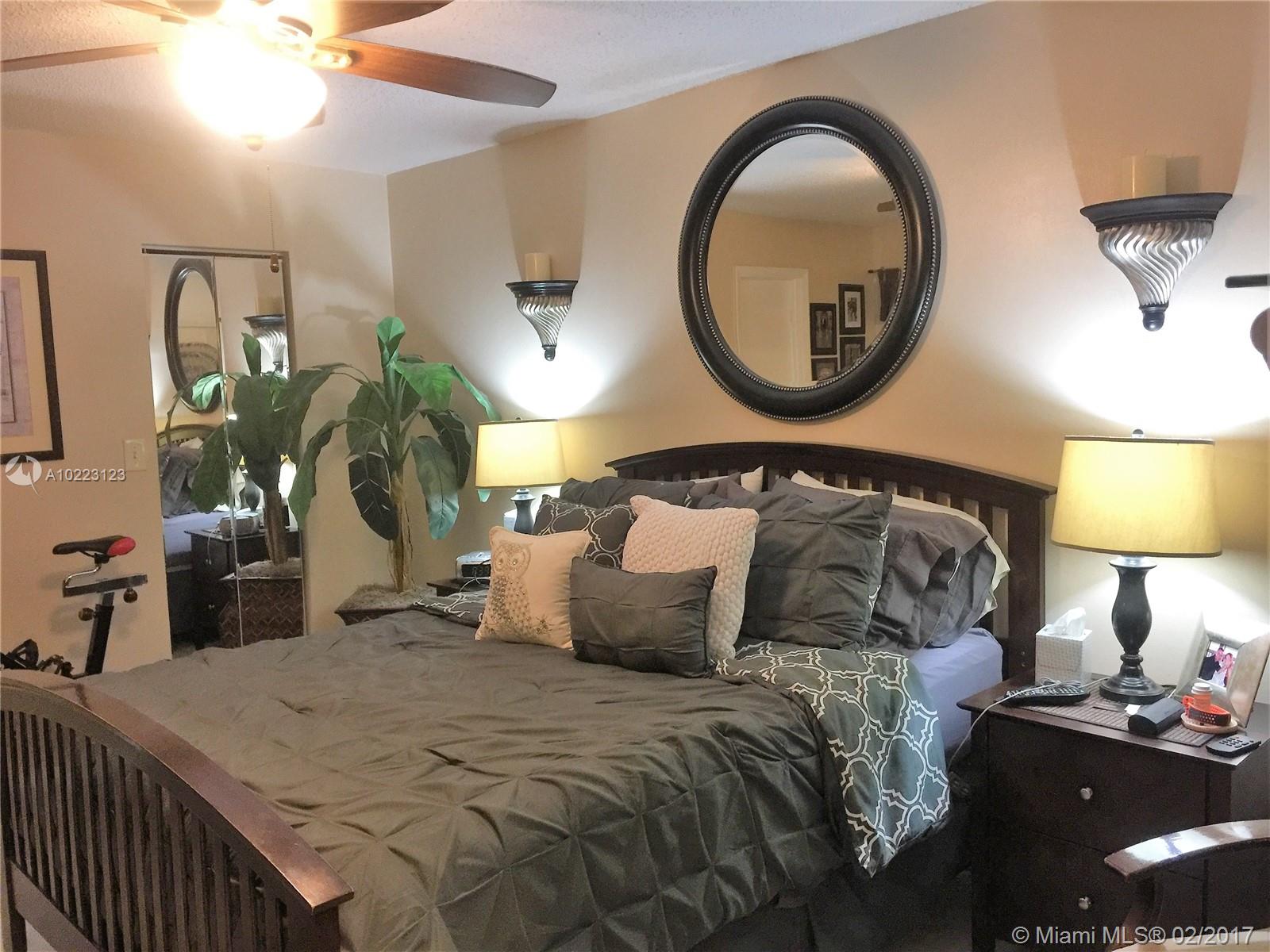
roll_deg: +1.5
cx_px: 635
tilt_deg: -5.0
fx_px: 1064
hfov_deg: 61.7
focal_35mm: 29
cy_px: 476
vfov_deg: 48.2
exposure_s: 1/15
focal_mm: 4.15
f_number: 2.2
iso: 125
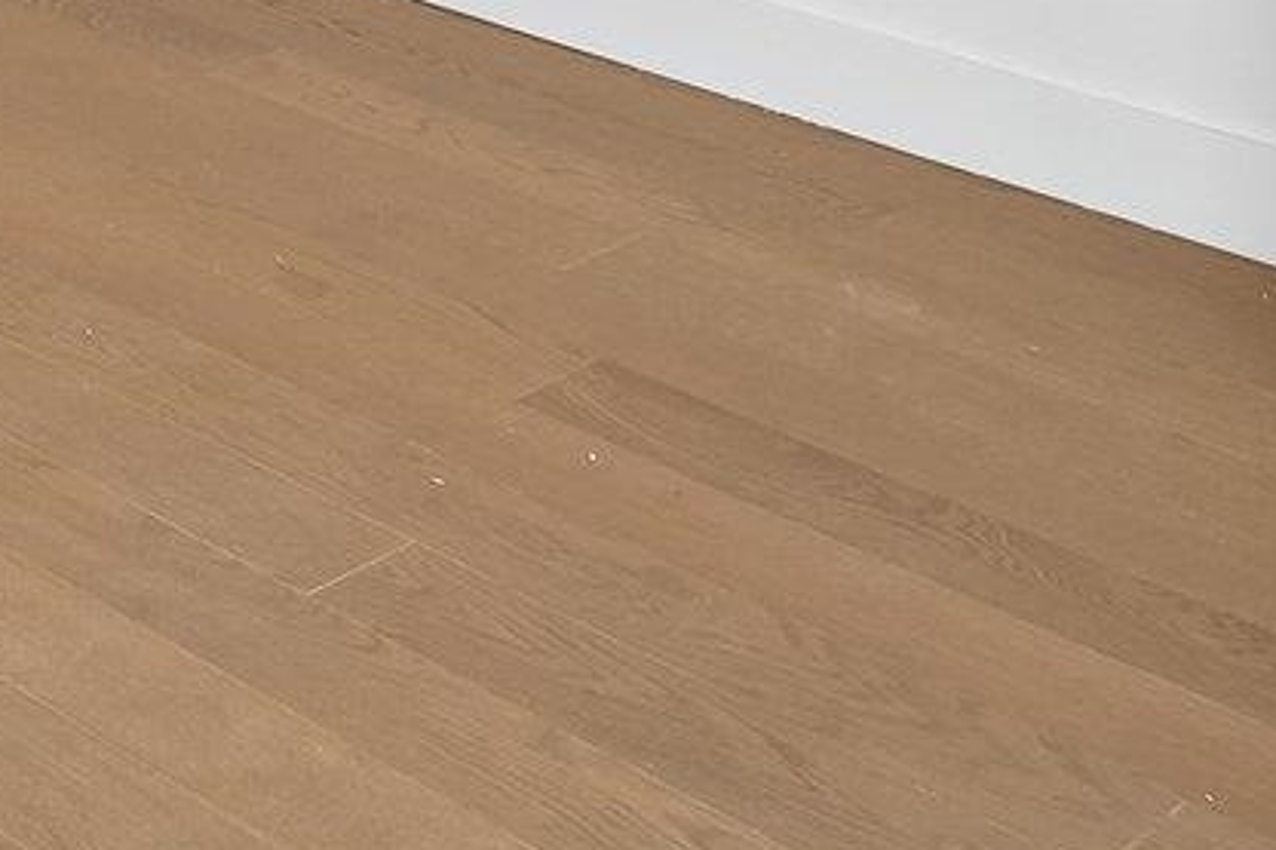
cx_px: -782
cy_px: -628
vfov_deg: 16.7
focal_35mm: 69
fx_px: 2445
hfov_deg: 22.4
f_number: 7.1
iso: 200
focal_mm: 14
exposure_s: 1/50
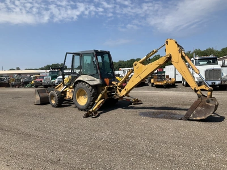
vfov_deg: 48.2
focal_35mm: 29
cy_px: 85
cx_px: 114
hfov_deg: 61.7
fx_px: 190
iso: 25
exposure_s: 1/2141
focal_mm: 3
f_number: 1.8
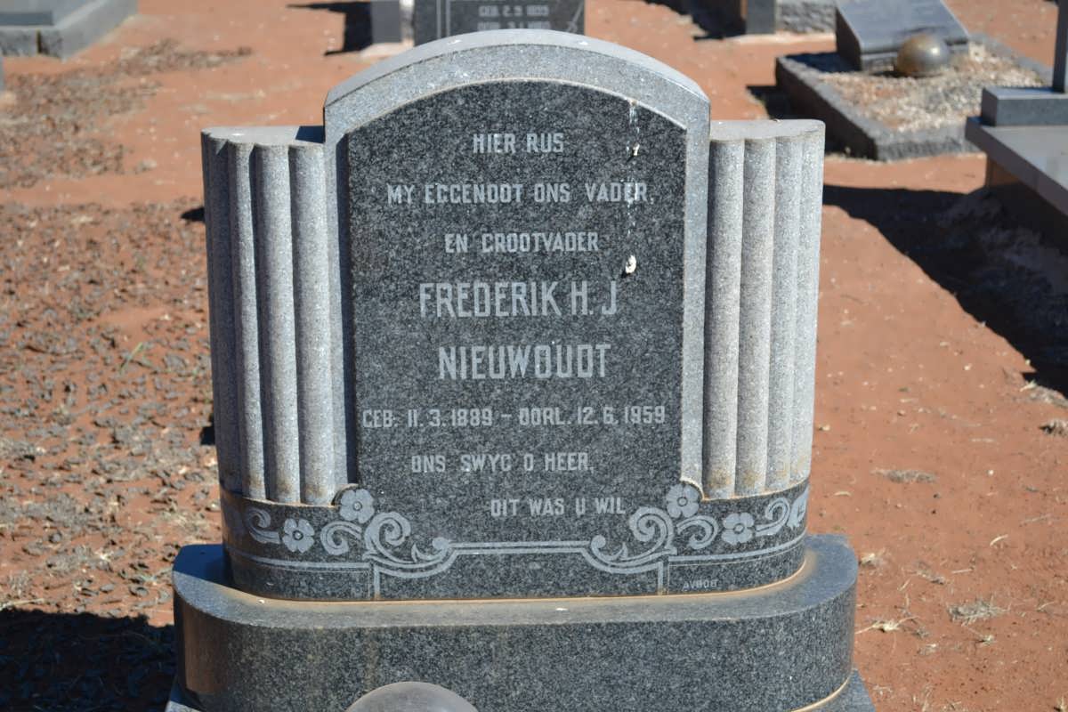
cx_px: 534
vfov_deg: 20.6
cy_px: 356
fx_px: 1958
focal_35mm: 66
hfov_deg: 30.5
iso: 125
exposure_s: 1/125
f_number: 5.6
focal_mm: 44
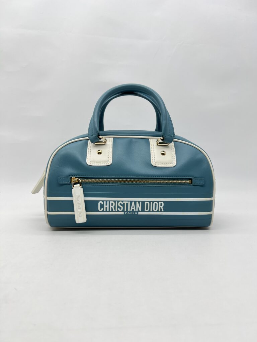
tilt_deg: -4.6
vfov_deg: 67.3
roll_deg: -1.0
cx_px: 128
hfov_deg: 53.1
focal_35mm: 26
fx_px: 257
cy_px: 171
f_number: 1.5
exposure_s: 1/128
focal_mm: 5.7
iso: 32
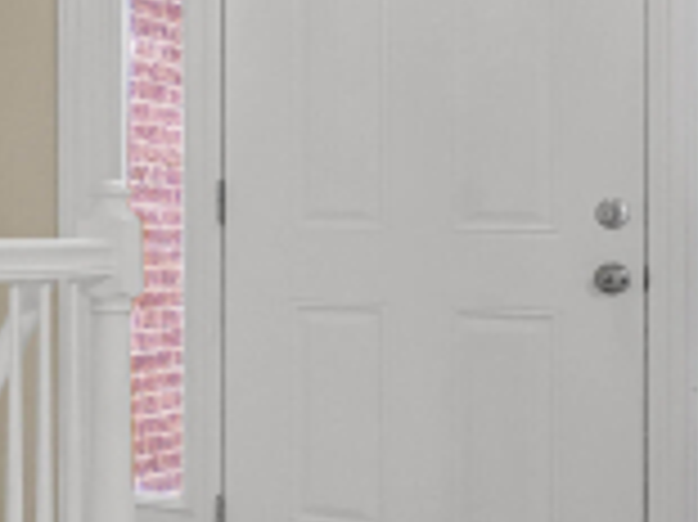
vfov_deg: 18.6
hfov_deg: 19.4
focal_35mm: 79
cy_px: 270
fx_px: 1592
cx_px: -518
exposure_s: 1/3
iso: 800
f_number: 8
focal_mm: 17
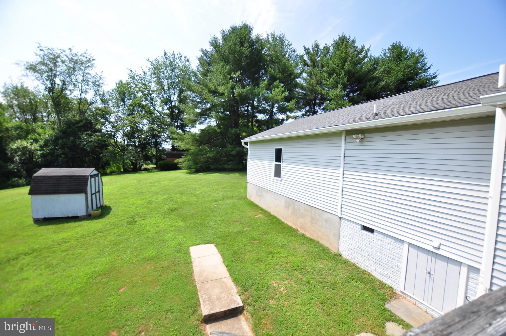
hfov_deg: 100.5
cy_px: 168
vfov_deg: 77.2
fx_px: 211
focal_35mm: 15
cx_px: 253
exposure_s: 1/1000
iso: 200
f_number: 3.5
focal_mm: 10
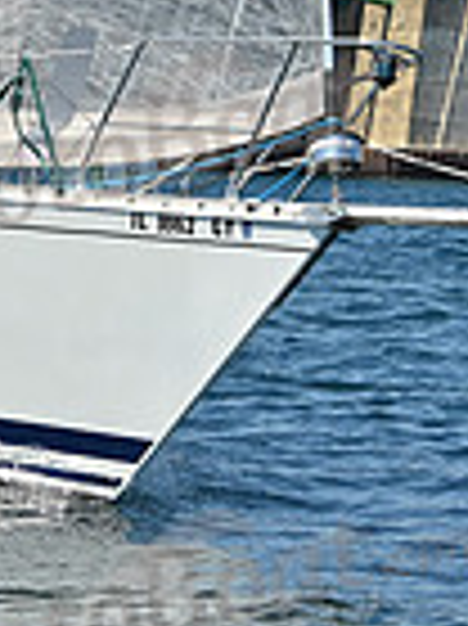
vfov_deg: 7.0
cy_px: -25
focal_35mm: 281
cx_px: -374
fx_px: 5073
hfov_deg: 5.2
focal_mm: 70
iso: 320
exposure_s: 1/1000
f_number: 9
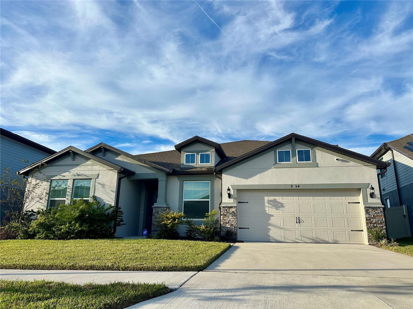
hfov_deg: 71.6
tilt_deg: +12.8
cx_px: 206
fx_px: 286
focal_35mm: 24
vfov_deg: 56.8
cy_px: 154
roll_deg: -0.7
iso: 80
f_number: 1.78
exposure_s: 1/4348
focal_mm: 6.86
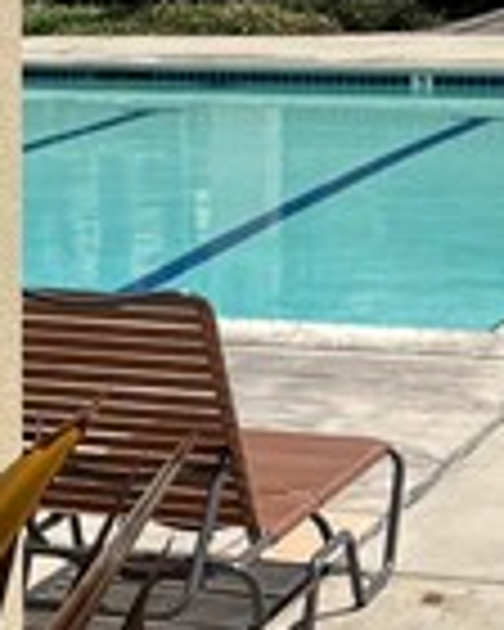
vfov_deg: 11.3
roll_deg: +1.1
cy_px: 158
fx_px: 3188
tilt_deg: -5.4
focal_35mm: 171
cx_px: -297
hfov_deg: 8.8
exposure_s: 1/6711
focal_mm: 6.76
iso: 80
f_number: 1.78
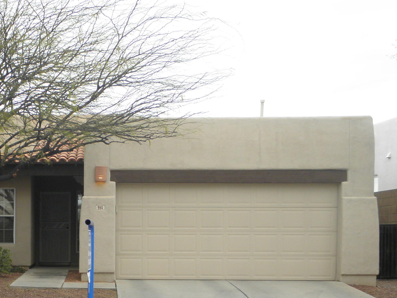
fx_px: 826
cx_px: 30
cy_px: 258
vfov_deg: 20.1
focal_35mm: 72
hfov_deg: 26.0
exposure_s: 1/125
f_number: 3.7
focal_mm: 6.4
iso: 100
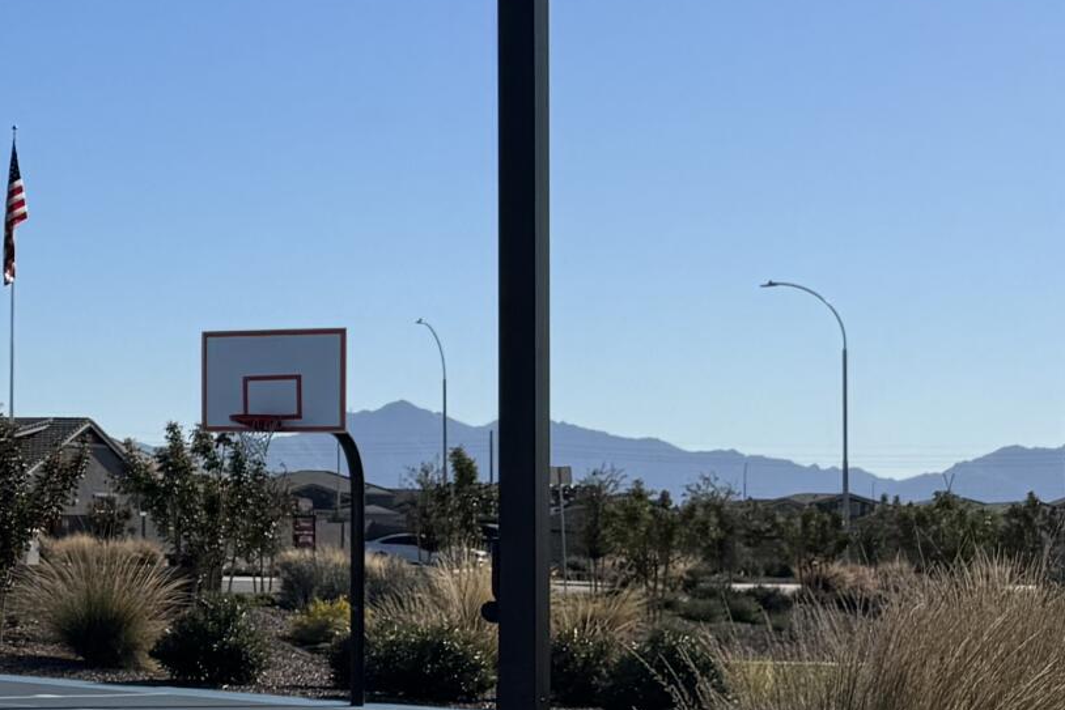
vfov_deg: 14.9
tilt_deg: +3.2
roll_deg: +0.6
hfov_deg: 17.8
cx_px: -844
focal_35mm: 92
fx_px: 2722
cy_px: 344
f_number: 1.78
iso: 80
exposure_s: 1/7937
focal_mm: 6.76
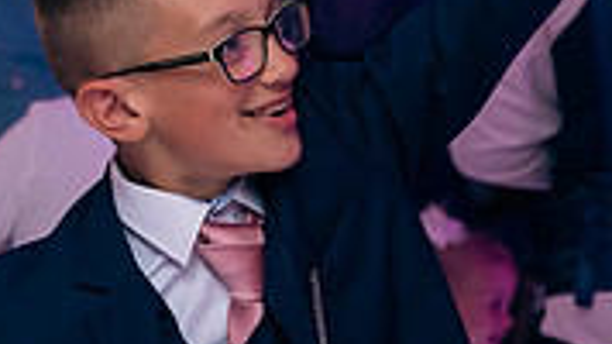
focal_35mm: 188
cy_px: 232
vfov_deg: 6.4
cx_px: 289
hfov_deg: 11.5
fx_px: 3050
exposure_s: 1/160
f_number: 3.5
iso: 800
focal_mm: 55
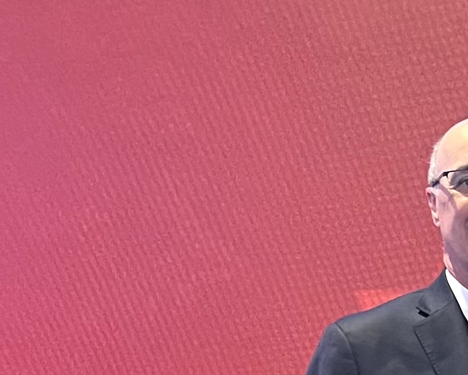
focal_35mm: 124
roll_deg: +0.7
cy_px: 559
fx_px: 1718
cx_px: 840
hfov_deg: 13.8
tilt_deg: -3.6
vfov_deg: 11.9
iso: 640
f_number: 1.5
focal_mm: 5.7
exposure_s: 1/34
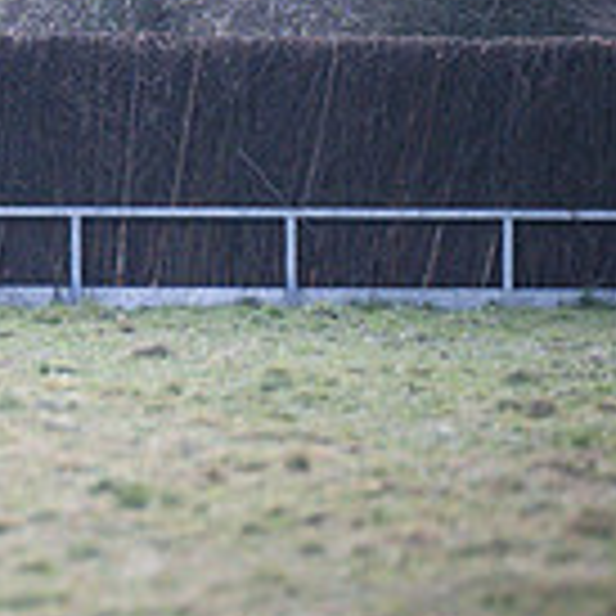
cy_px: -135
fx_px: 34689
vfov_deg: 1.0
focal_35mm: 1723
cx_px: -596
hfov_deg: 1.0
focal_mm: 200
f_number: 2.8
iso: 400
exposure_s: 1/1600
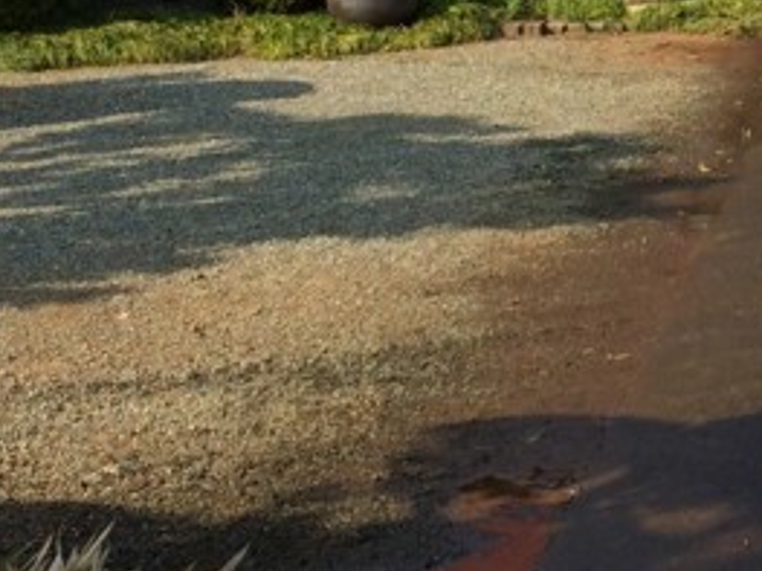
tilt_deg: -4.8
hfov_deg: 16.7
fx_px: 2486
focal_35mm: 113
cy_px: -116
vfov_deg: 12.8
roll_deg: +2.1
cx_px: 892
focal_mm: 4.15
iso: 32
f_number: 2.2
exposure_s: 1/1368
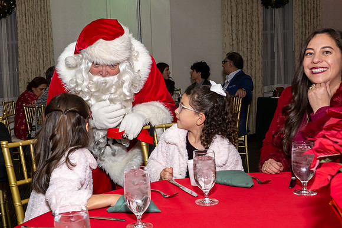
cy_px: 107
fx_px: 411
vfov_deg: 31.0
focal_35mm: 43
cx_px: 124
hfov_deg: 44.7
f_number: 8
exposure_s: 1/250
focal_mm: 23
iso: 640
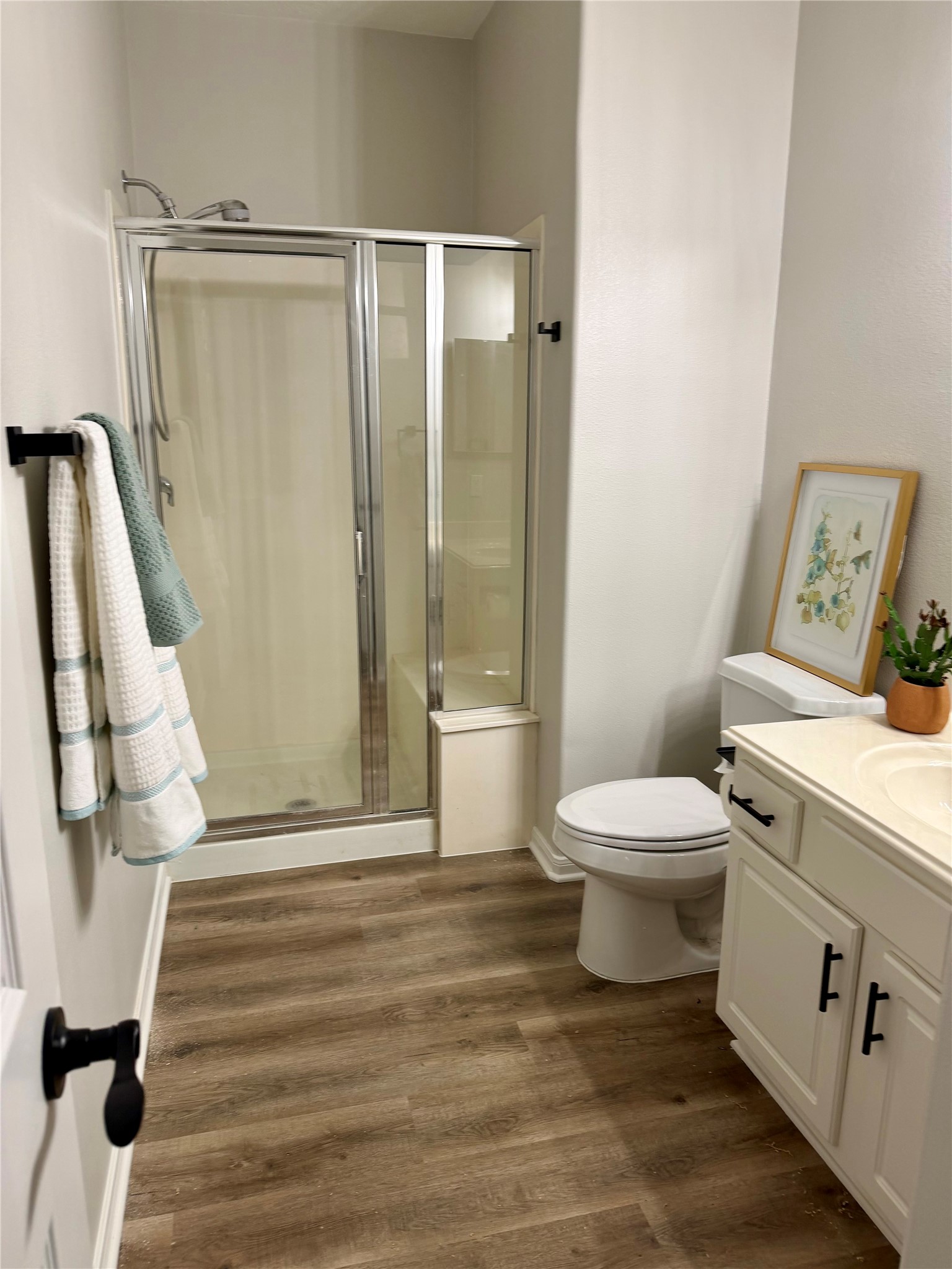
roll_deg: -1.7
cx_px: 476
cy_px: 634
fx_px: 880
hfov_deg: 56.8
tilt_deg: -15.1
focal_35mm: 24
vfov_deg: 71.6
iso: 100
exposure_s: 1/60
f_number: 1.78
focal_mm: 6.76
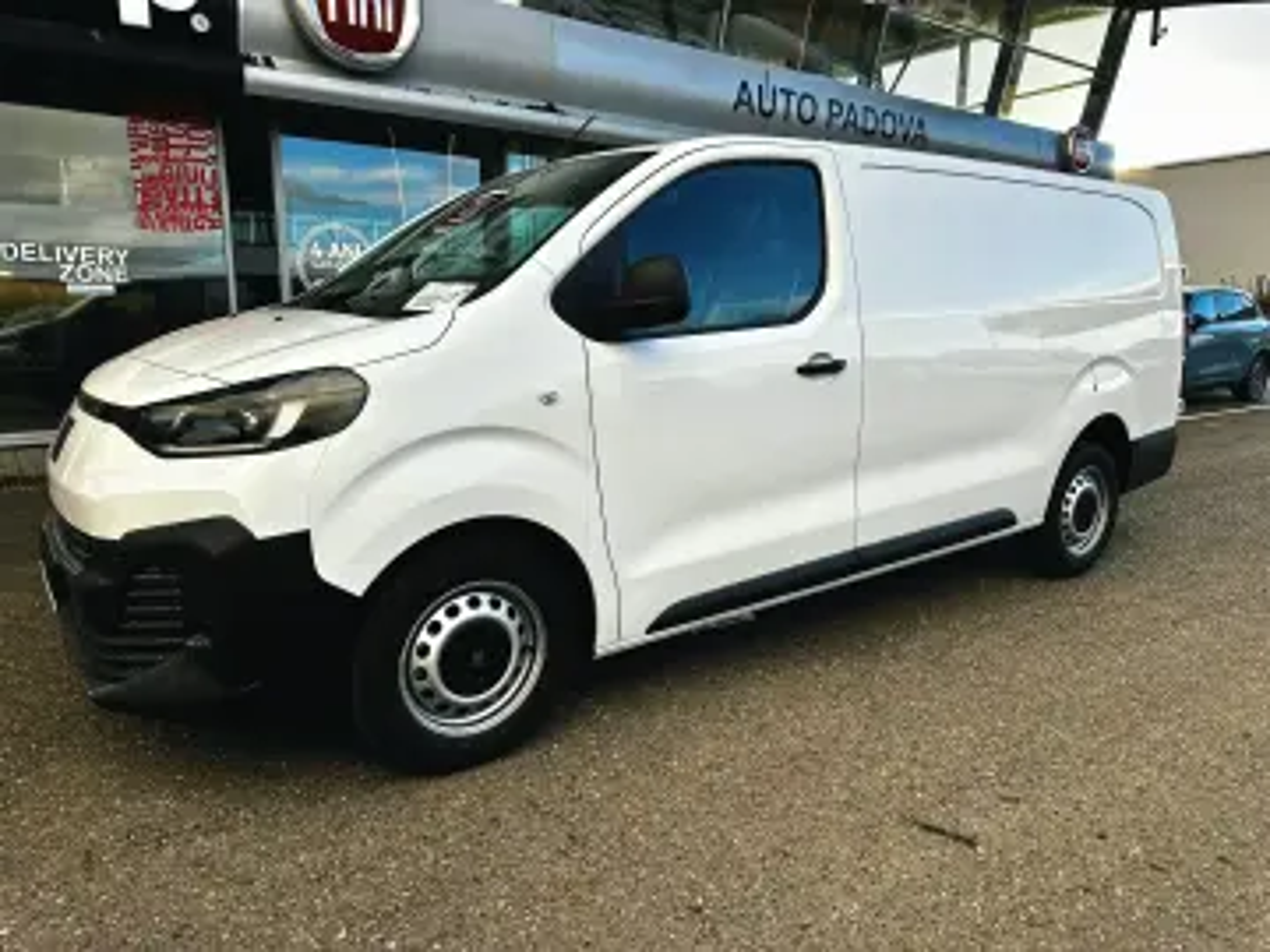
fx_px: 881
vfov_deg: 56.8
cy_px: 476
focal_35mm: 24
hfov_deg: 71.6
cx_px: 635
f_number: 1.78
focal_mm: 6.86
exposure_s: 1/1095
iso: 80
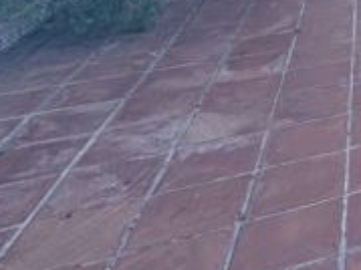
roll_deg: -1.0
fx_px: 573
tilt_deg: +3.1
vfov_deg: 20.0
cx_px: 687
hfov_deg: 20.5
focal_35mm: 55
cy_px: -206
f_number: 2.2
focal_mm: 2.22
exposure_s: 1/669
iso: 40
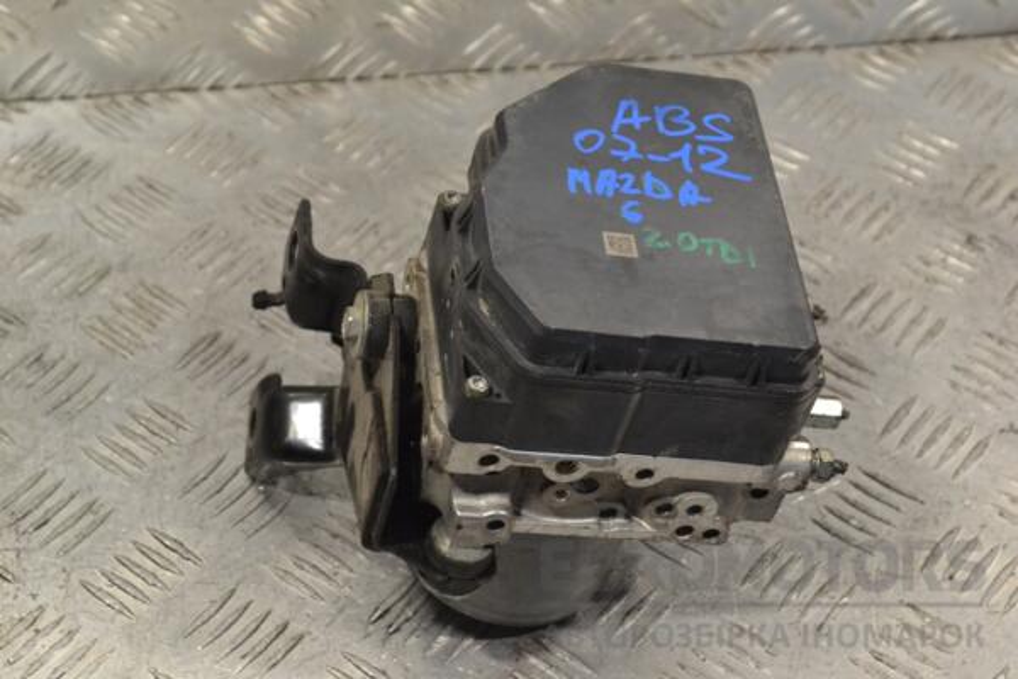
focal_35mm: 82
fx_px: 2333
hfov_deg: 24.6
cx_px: 509
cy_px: 340
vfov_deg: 16.6
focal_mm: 55
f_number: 8
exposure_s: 1/250
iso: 3200
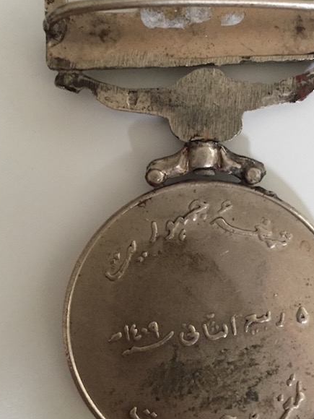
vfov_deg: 46.8
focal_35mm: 40
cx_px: 195
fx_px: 484
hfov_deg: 35.8
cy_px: 194
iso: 250
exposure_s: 1/17
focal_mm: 4.15
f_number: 2.2
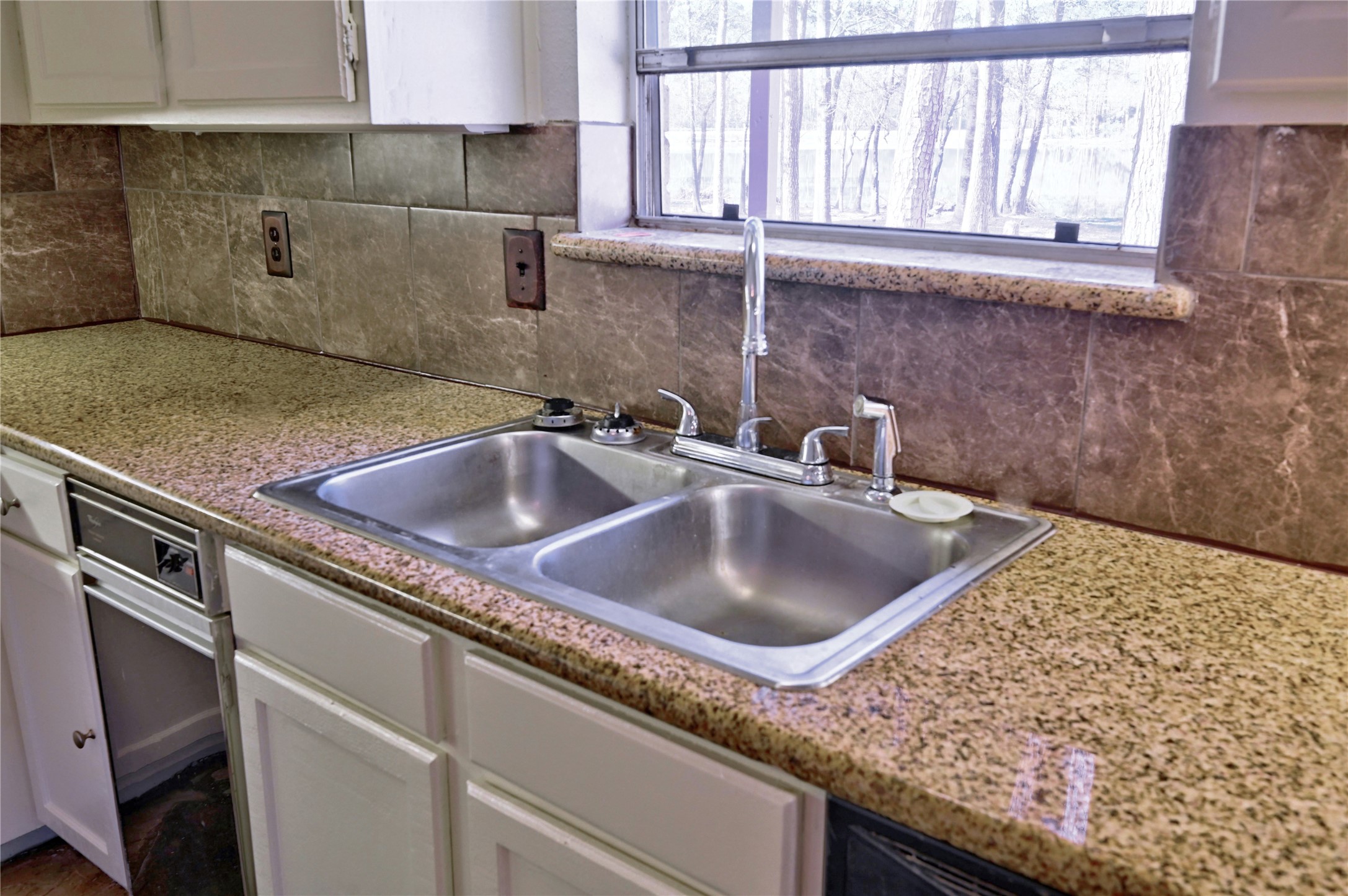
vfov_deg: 43.5
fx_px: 1122
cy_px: 448
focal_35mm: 30
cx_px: 674
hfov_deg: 62.0
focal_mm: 30
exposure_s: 1/5
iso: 400
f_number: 8
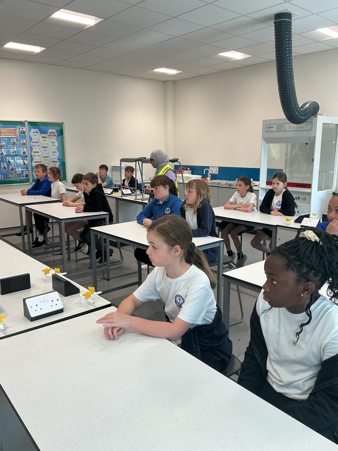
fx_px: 378
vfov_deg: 61.7
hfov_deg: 48.2
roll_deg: +0.5
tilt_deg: -12.0
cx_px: 169
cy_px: 226
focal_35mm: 29
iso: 64
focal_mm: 3
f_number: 1.8
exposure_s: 1/120
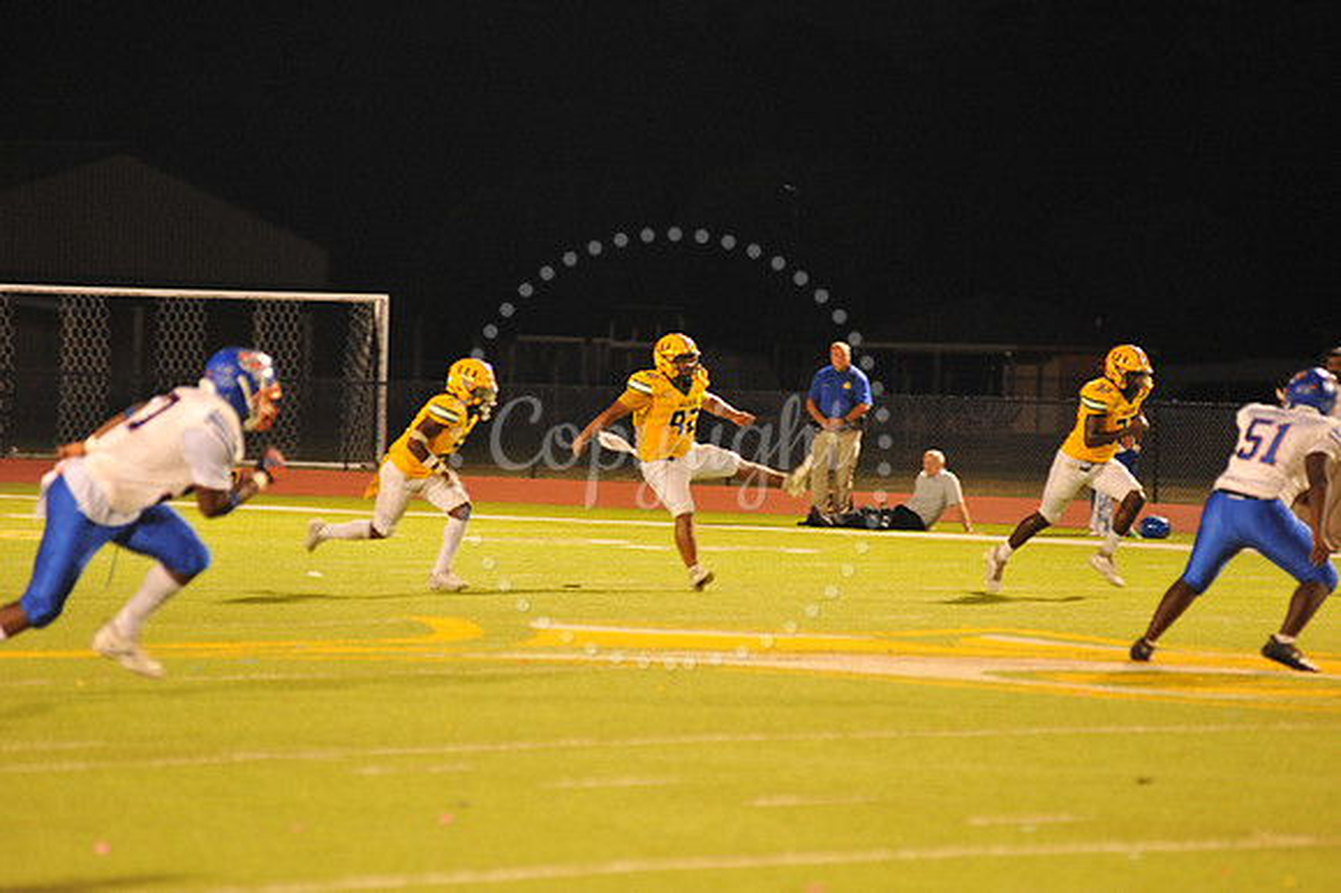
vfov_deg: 6.9
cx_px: 670
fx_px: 7445
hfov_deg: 10.3
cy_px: 446
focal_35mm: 200
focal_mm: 200
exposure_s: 1/160
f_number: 3.5
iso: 3200
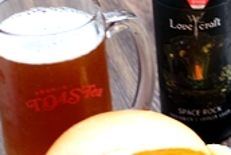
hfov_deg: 9.8
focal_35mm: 183
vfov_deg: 7.5
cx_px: 560
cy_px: 85
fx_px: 1175
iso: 160
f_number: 2
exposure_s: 1/60
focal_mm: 23
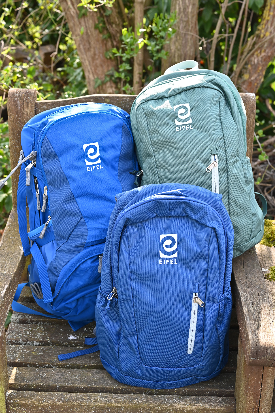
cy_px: 206
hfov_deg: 27.0
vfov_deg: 39.6
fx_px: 574
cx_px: 138
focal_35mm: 50
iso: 360
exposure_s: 1/125
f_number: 5.6
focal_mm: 50
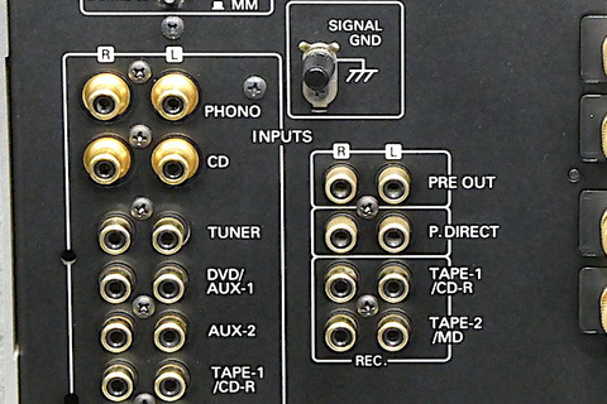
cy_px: 141
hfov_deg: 7.3
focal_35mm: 281
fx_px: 4738
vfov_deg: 4.9
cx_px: 436
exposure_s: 1/10
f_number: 6.3
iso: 1600
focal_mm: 24.2
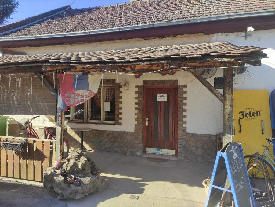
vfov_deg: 54.9
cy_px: 104
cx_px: 138
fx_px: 199
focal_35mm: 25
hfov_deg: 69.4
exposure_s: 1/757
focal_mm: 5.43
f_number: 1.89
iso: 100
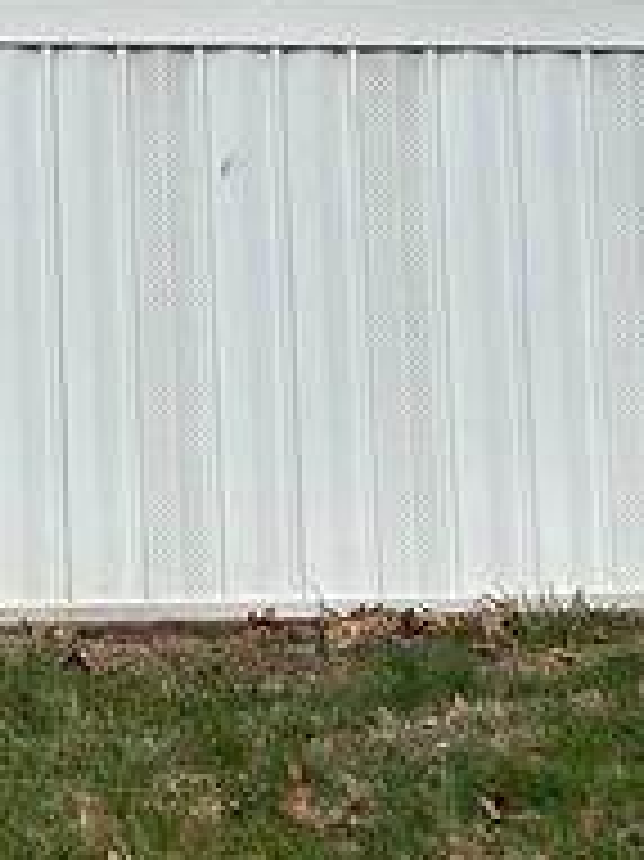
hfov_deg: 9.9
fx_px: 3650
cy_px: -284
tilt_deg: +4.1
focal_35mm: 147
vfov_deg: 13.0
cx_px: -158
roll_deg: +0.2
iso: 50
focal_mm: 5.7
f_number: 1.5
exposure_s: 1/6211
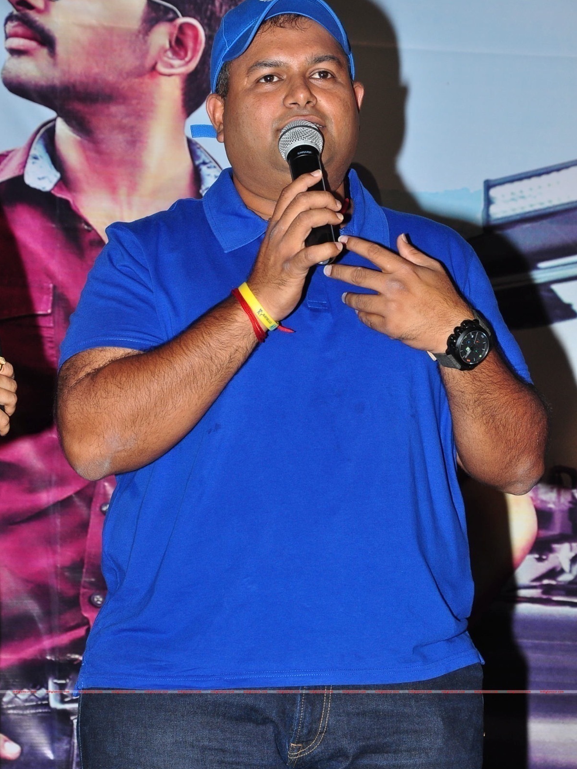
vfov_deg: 12.3
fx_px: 3555
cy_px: 374
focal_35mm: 160
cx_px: 288
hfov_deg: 9.3
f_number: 9
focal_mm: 98
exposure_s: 1/125
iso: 500
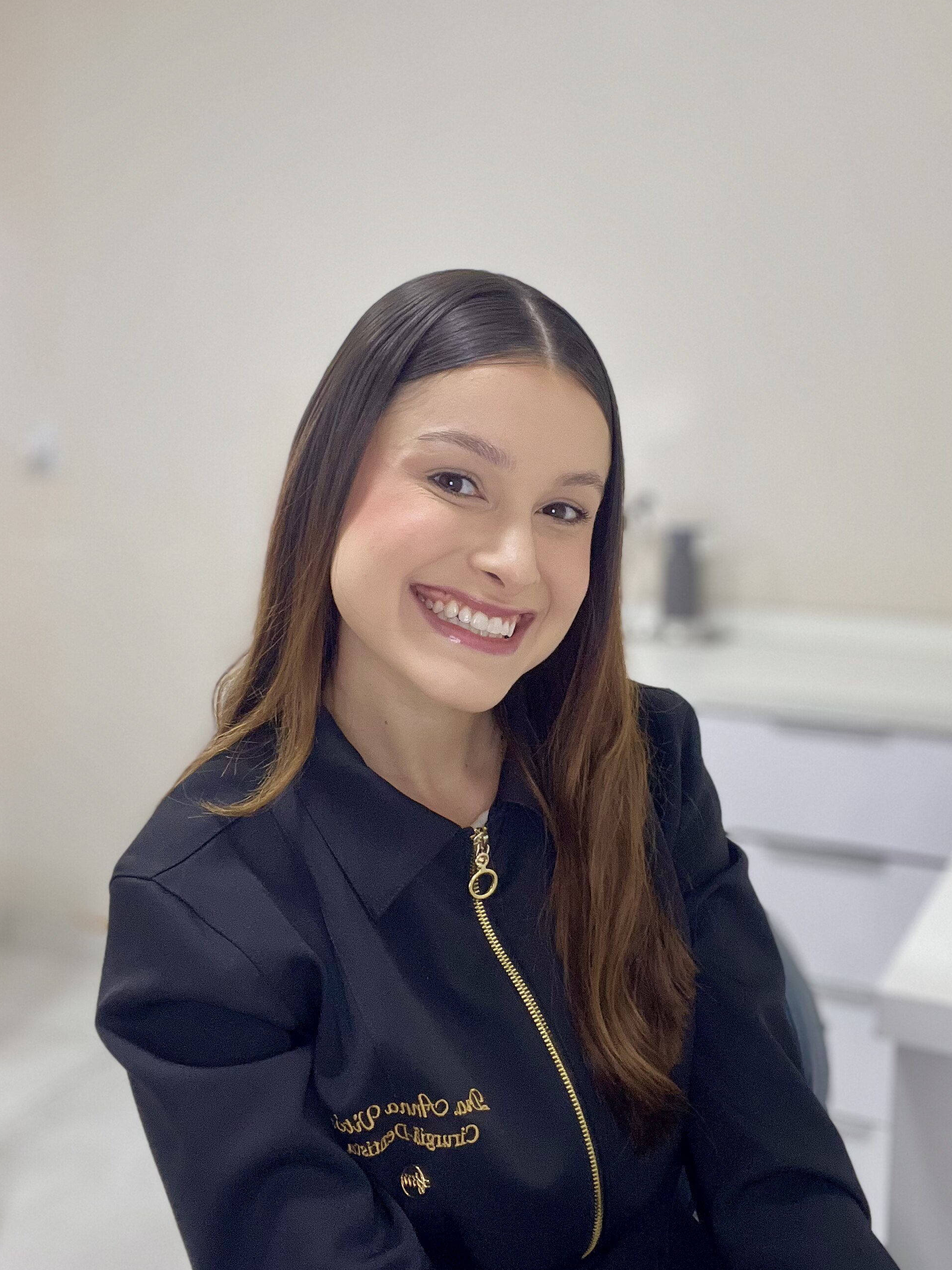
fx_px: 1320
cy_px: 620
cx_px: 550
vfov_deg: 51.3
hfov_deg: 39.6
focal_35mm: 36
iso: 200
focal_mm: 2.71
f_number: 2.2
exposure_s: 1/60
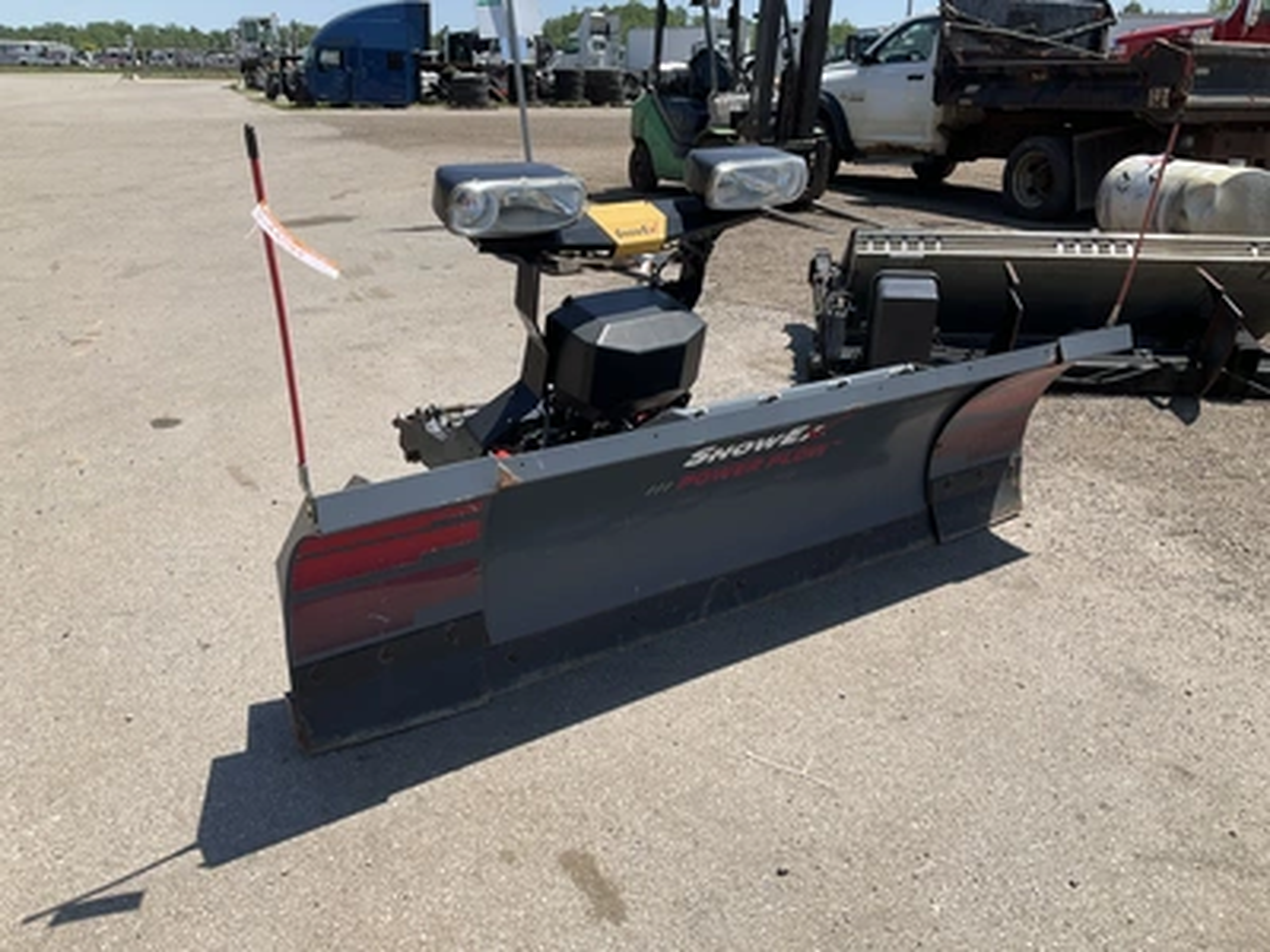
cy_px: 476
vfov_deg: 48.2
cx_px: 635
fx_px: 1064
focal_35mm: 29
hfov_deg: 61.7
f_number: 1.8
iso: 25
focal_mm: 3
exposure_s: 1/1730
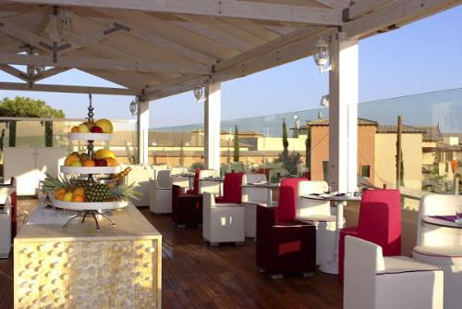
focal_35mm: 42
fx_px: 539
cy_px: 154
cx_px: 231
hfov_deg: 46.4
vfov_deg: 31.9
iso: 200
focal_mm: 28
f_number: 9
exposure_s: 1/250
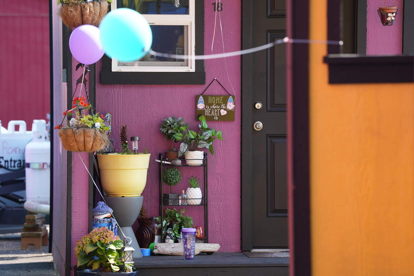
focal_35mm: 200
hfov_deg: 10.3
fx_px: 2300
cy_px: 138
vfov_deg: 6.9
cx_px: 207
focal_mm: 200
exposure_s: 1/200
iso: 125
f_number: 4
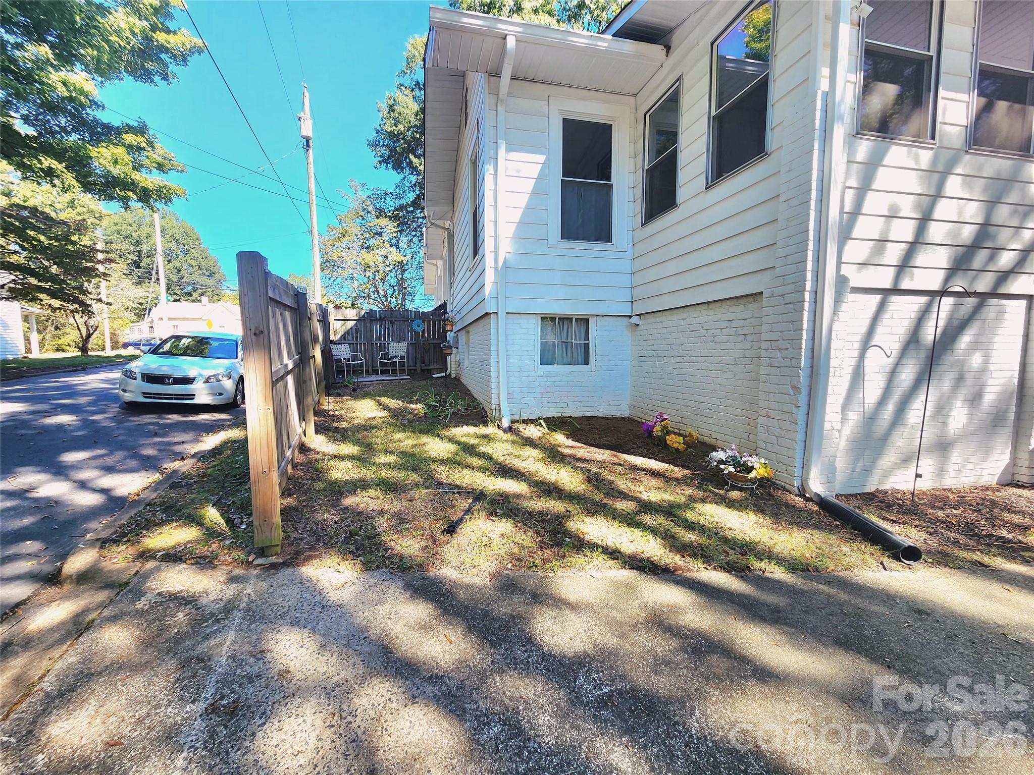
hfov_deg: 106.2
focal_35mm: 13
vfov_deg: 89.9
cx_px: 517
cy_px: 388
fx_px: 388
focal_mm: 2.2
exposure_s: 1/400
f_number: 2.2
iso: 50
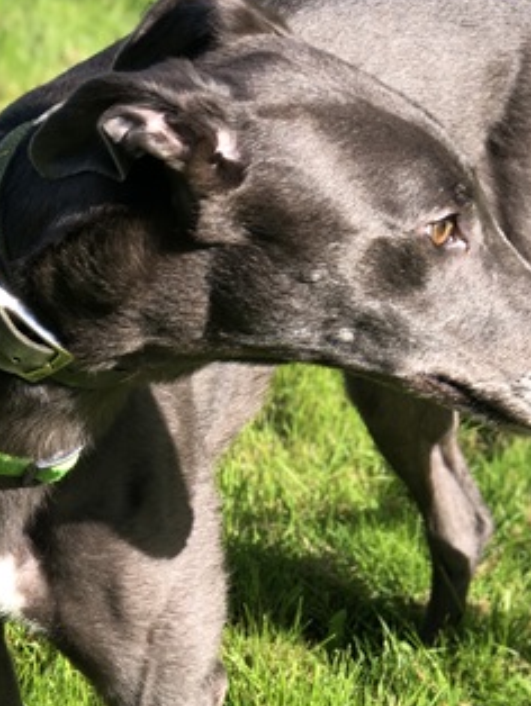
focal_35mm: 121
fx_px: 2471
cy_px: 580
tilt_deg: -30.4
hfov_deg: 12.3
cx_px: 245
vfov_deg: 16.1
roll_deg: -2.9
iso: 20
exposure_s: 1/211
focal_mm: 6.6
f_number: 2.8
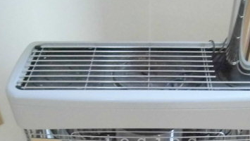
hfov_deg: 40.4
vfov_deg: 22.6
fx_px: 338
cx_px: 152
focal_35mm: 51
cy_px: 143
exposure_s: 1/60
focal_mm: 4.7
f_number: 2.8
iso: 800
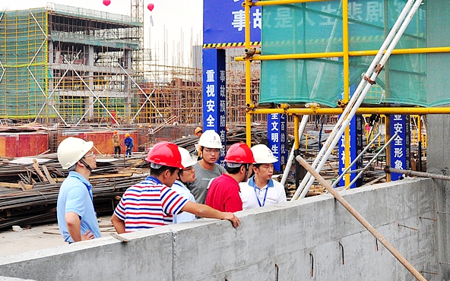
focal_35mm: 31
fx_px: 380
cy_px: 146
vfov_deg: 40.6
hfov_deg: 61.2
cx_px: 227
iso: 320
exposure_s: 1/200
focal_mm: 20
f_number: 8
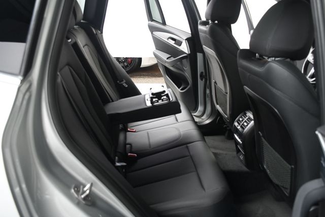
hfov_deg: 57.2
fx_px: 298
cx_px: 162
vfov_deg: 39.9
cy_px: 108
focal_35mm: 33
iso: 100
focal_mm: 22
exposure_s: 1/160
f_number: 4
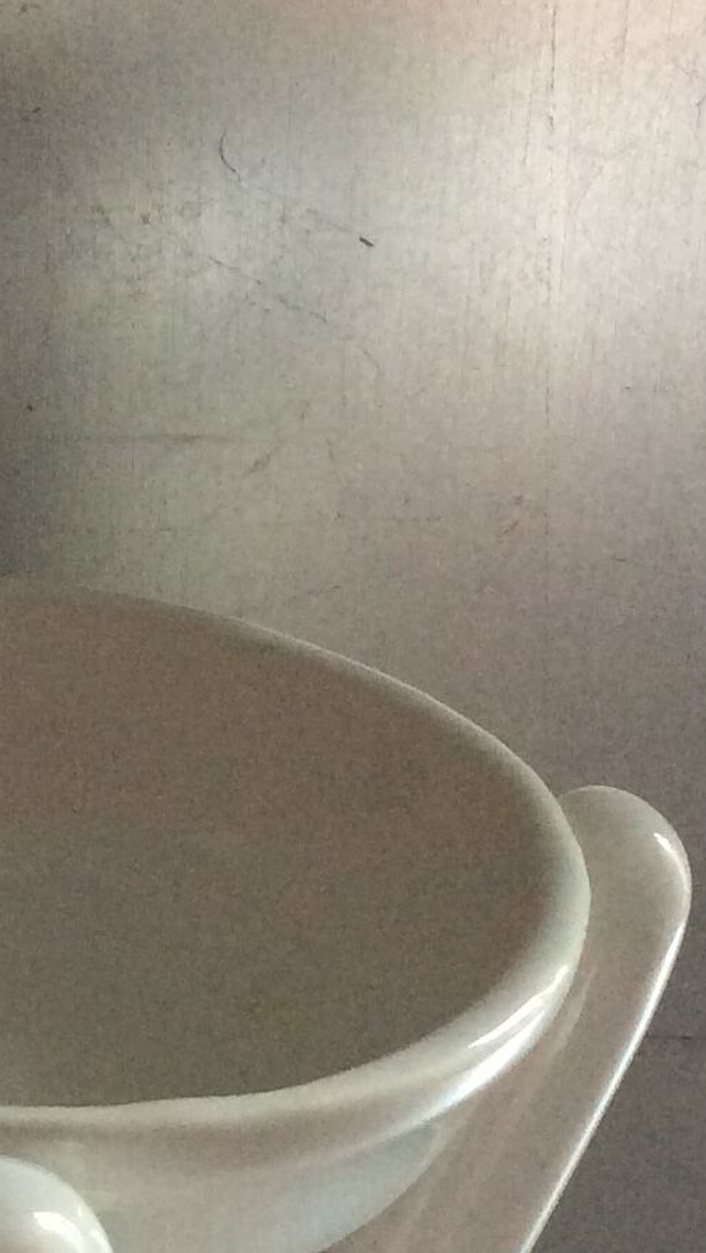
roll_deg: +1.7
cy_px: 963
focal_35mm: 101
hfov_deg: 11.8
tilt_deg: -30.0
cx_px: -52
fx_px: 3358
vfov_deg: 20.9
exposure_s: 1/25
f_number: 2.4
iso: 125
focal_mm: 3.3
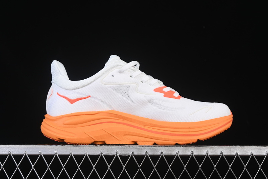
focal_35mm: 75
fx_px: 558
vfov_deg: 18.2
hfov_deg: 27.0
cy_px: 90
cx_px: 134
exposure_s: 1/100
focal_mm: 50
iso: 160
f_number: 8
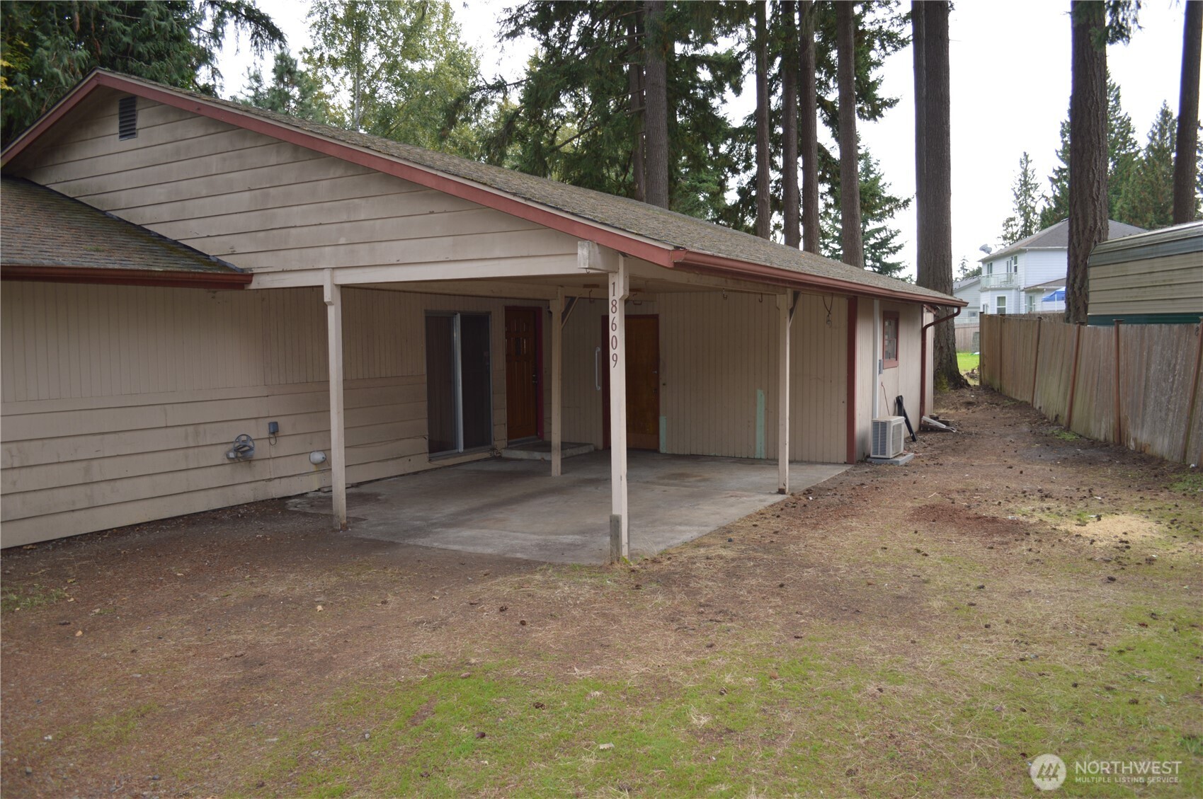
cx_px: 602
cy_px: 400
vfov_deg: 47.8
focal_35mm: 27
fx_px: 901
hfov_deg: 67.4
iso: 100
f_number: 3.5
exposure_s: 1/160
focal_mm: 18
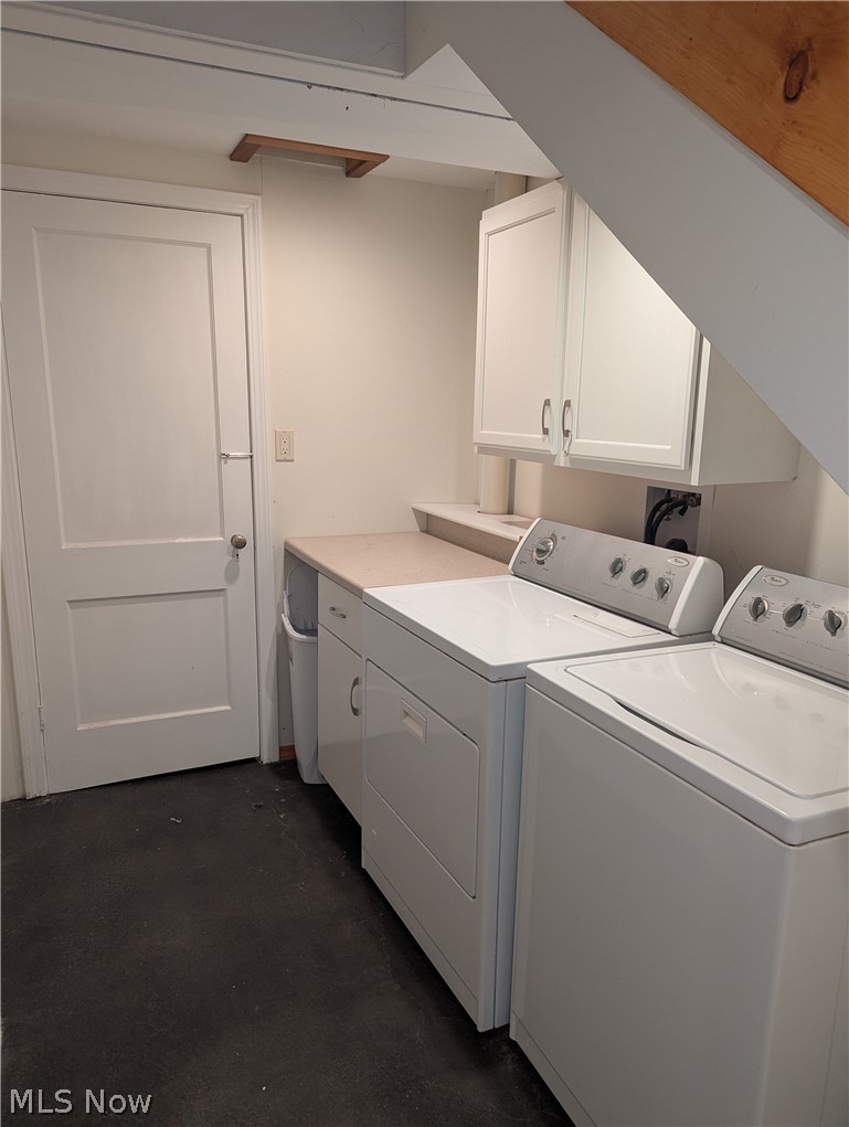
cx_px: 424
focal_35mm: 24
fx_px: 783
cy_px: 564
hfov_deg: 56.9
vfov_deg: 71.5
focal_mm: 6.81
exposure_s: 1/120
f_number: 1.85
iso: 335
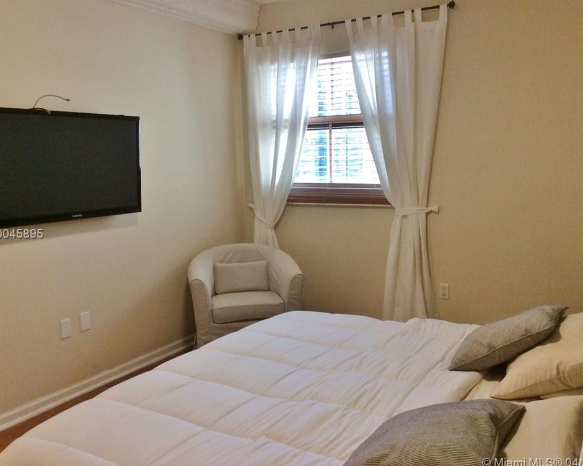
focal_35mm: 34
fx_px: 587
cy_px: 235
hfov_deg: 52.8
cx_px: 297
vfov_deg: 43.4
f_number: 2.4
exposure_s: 1/24
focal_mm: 3.3
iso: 64
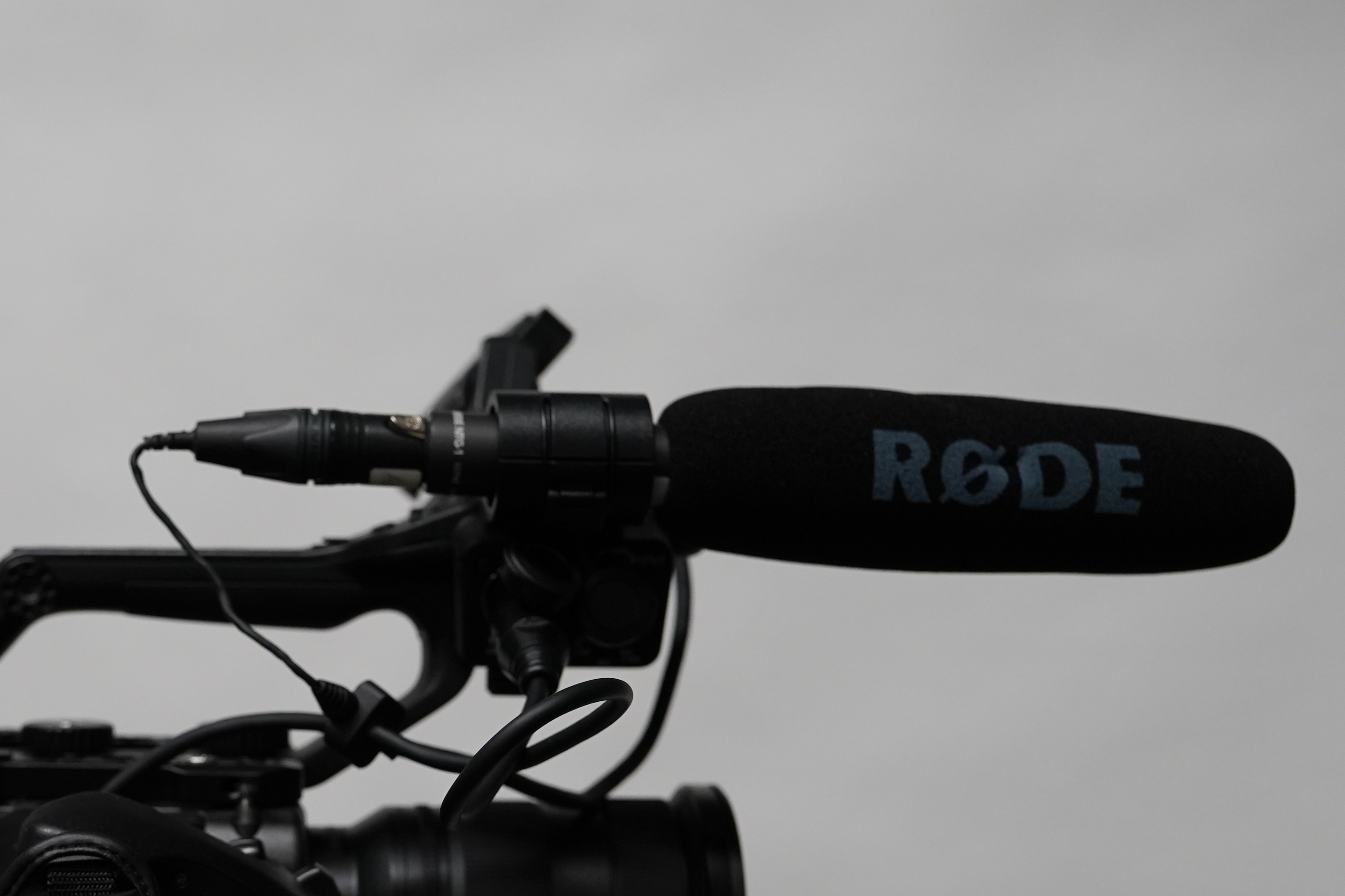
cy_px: 758
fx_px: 2578
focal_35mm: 69
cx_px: 216
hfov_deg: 28.4
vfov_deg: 19.5
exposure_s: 1/160
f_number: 4
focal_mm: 35
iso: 1600
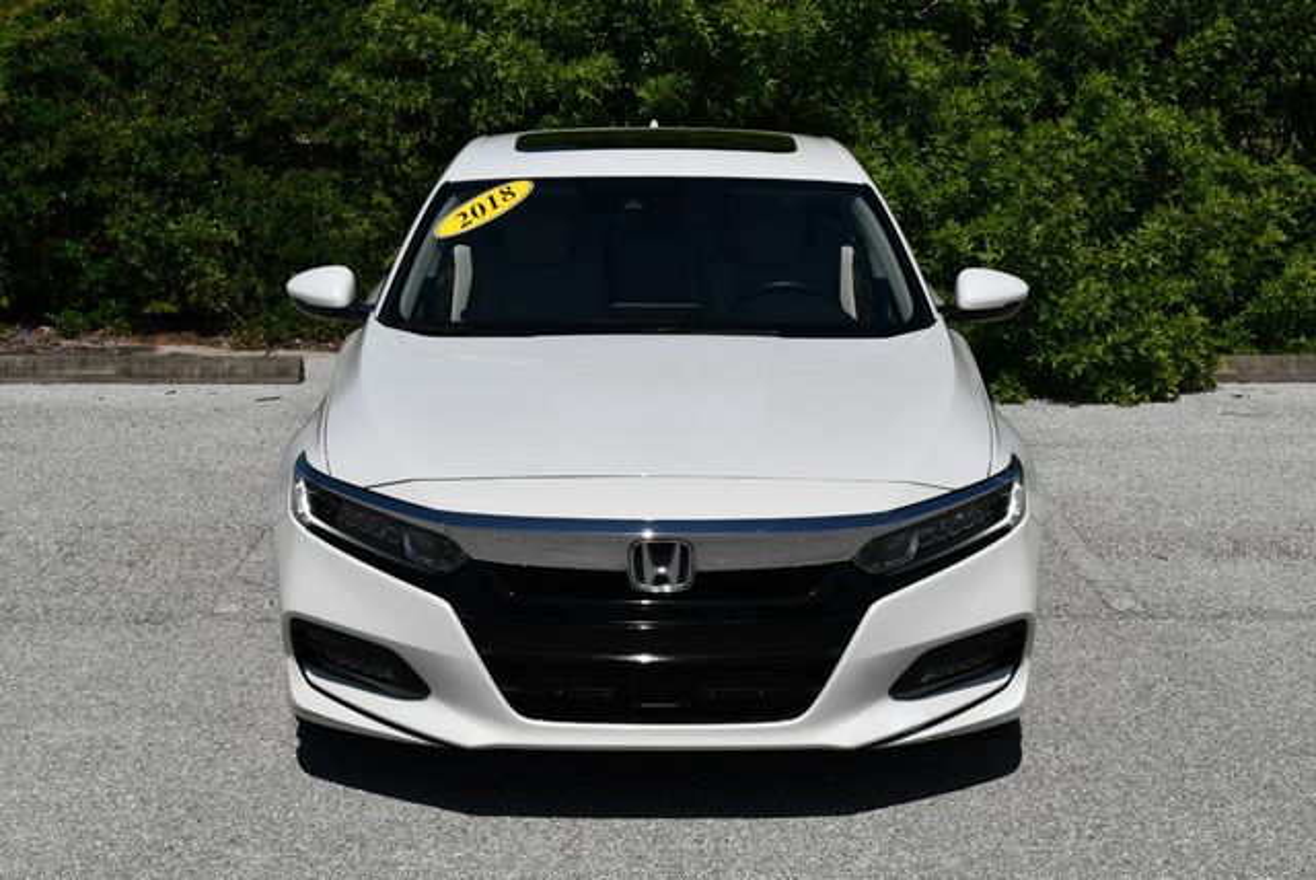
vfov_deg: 21.3
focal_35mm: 64
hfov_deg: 31.4
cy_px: 440
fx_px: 2342
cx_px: 658
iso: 100
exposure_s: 1/400
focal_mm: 32
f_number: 10
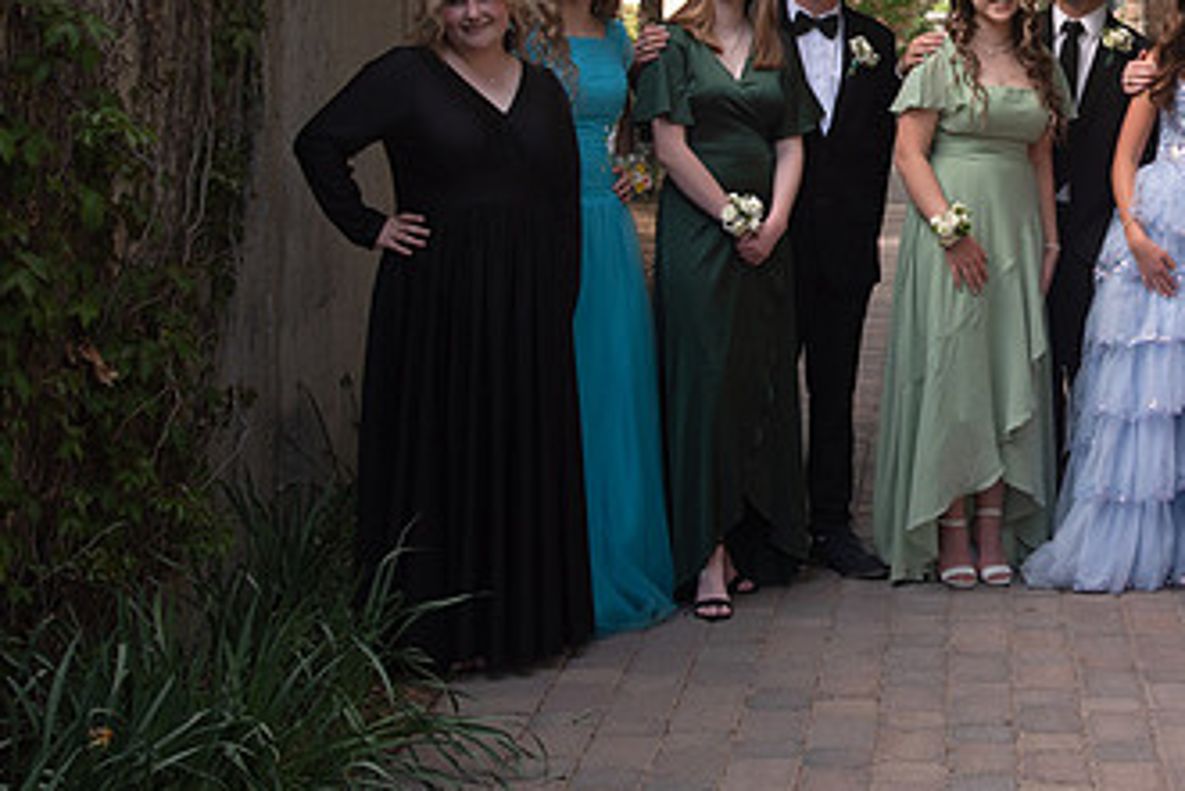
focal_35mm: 77
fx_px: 2536
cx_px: 1046
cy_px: 127
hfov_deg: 25.6
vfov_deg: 17.5
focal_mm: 38
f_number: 6.3
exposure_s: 1/125
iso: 400
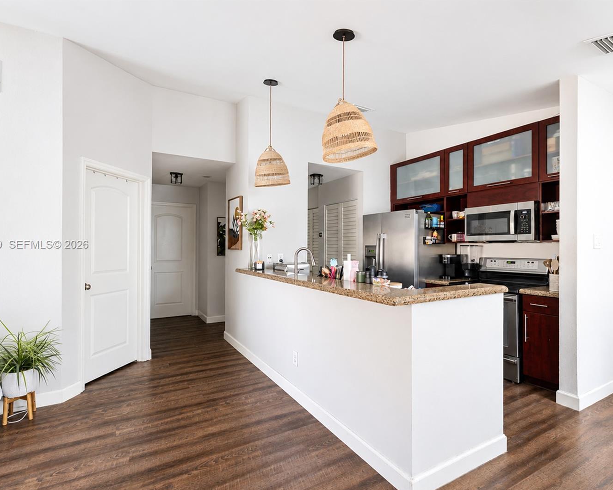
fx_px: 308
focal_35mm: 17
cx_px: 314
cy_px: 245
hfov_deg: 89.6
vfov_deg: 77.0
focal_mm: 10
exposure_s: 1/5
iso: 250
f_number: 4
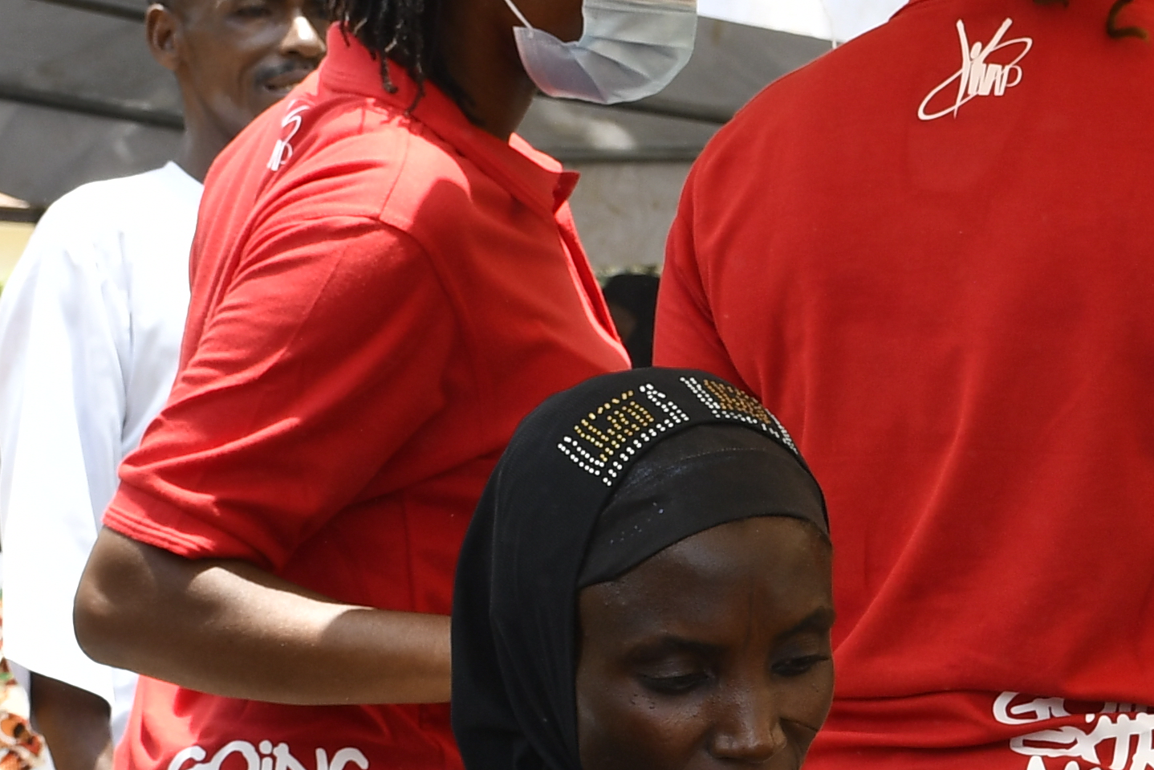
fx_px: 4841
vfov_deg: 8.9
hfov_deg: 13.4
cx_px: 1211
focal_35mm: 151
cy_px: 1004
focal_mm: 26
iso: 180
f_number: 6.3
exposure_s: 1/250
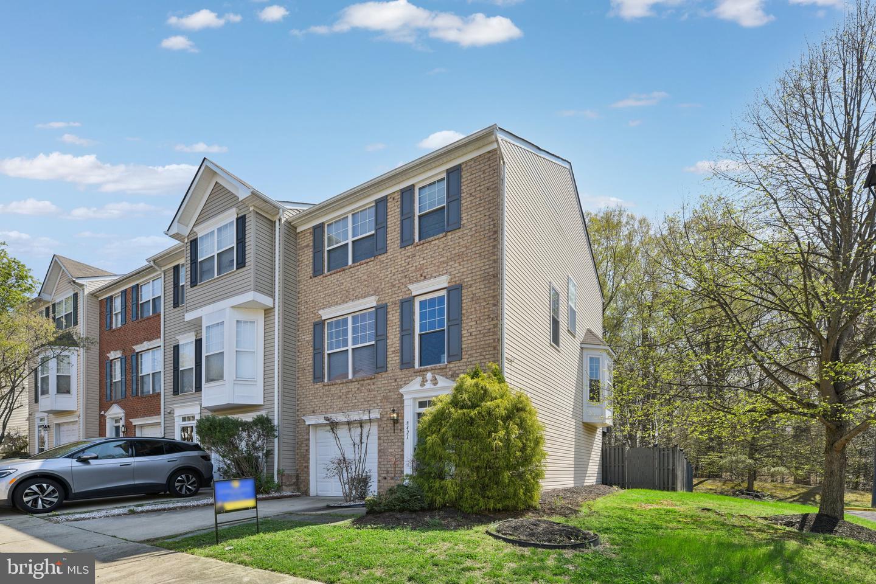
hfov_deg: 93.3
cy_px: 292
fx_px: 414
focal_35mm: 17
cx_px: 438
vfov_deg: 70.4
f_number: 8
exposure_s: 1/200
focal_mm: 17
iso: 100
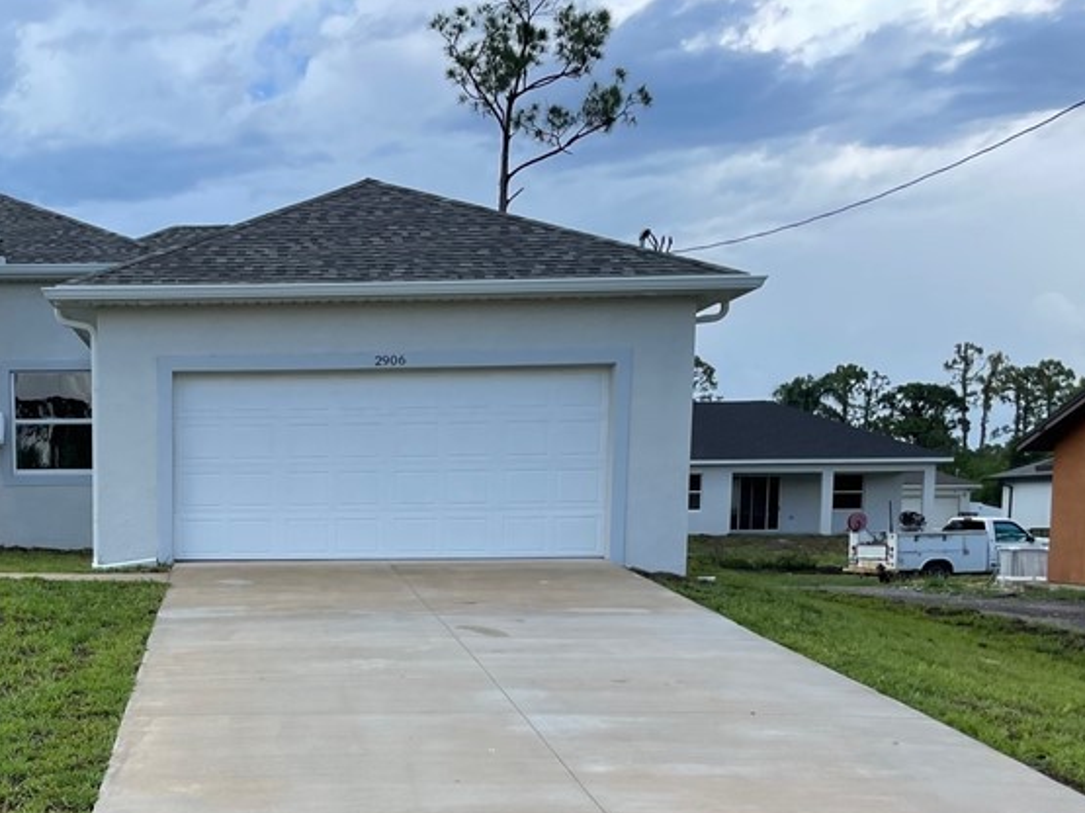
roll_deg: +0.8
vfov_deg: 29.4
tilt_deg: -6.9
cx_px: 172
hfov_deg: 37.8
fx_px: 1504
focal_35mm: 48
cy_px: 686
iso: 32
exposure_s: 1/1916
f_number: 1.6
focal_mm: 4.2
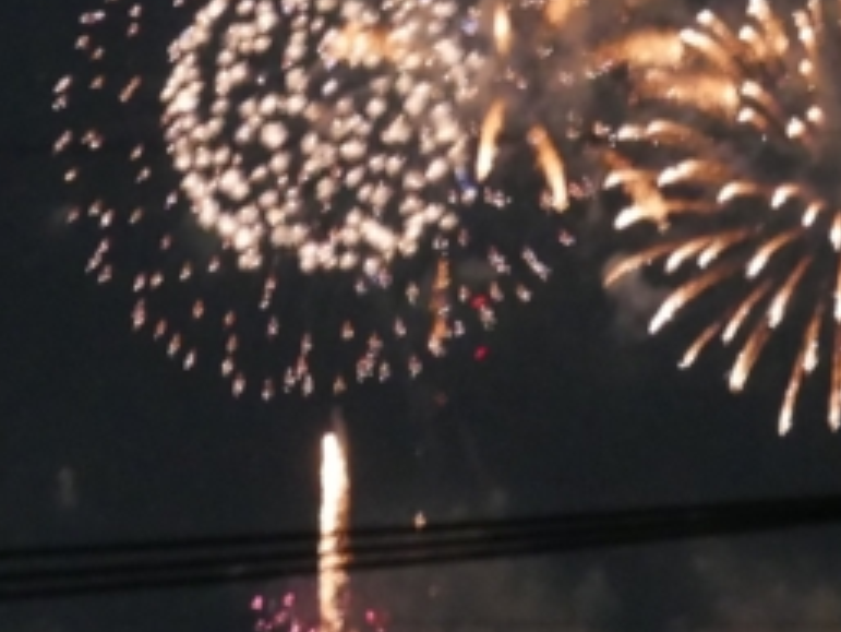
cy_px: -103
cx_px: 419
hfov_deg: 1.4
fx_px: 33859
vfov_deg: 1.1
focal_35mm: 1393
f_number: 5.6
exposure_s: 1/4
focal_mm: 175
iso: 3200
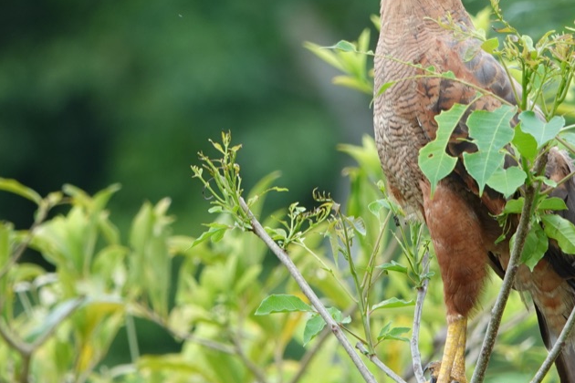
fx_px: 19405
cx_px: 447
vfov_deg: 1.1
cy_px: 158
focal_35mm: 1215
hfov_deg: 1.7
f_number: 4
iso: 160
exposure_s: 1/250
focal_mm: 200.72
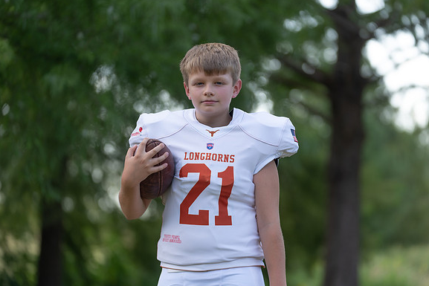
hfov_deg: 13.5
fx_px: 1812
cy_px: 149
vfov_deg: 9.0
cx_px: 225
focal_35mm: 152
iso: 100
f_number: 2.8
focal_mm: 137
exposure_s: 1/400
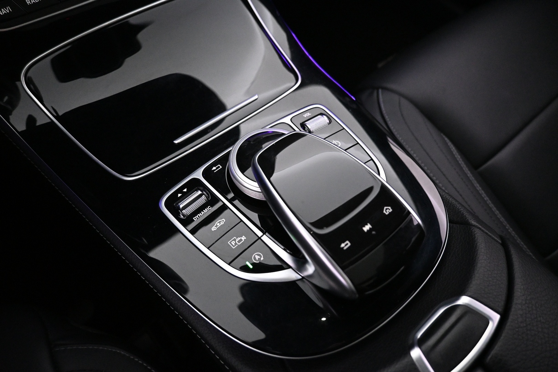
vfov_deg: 53.1
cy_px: 186
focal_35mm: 24
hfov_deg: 73.7
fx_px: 372
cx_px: 279
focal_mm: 16
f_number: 3.5
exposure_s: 1/80
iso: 4000
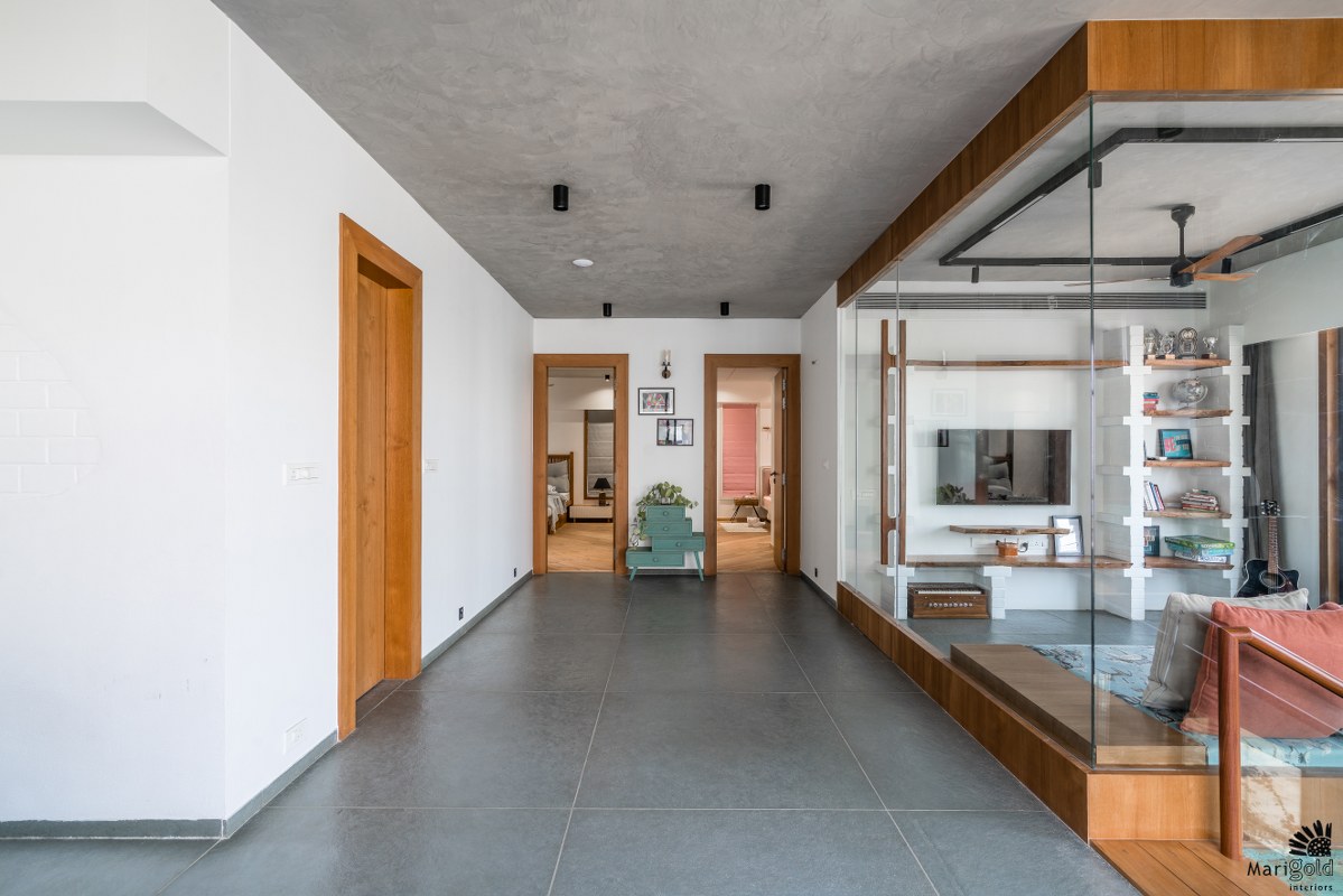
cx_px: 672
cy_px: 448
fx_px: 634
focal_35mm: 17
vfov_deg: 70.5
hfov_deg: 93.3
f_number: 9
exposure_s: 1/4
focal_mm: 17
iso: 125
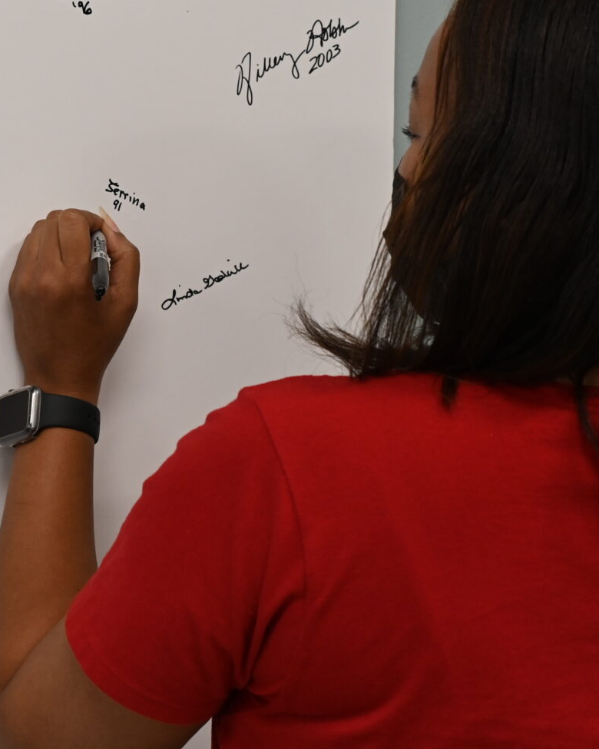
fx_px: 2127
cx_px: 82
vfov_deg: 19.9
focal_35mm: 96
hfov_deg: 15.9
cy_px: 252
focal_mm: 39
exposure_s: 1/125
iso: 800
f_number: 5
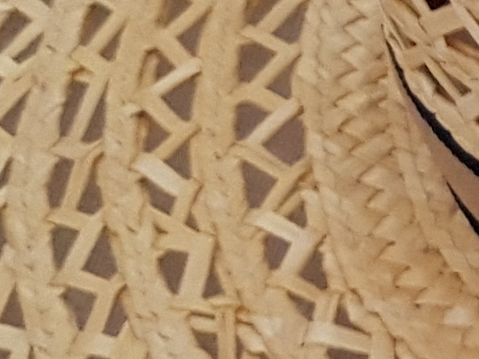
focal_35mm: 190
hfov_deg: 8.8
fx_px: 2629
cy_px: 62
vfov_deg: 7.8
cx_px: 1366
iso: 200
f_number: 1.7
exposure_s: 1/16
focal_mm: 4.2
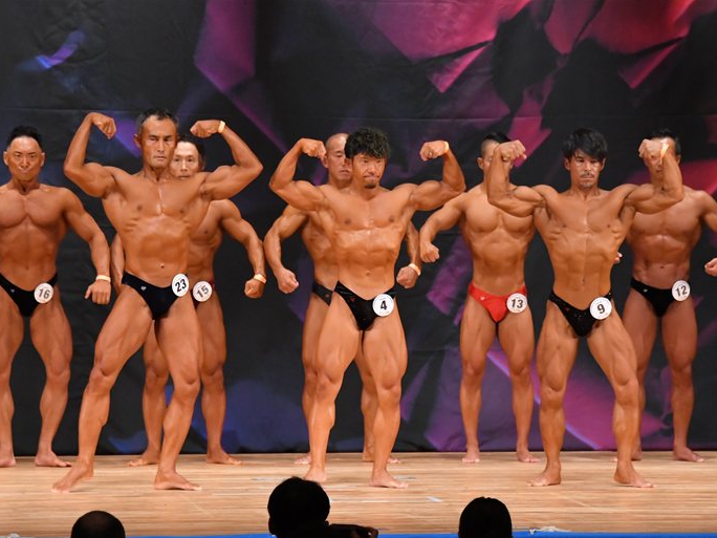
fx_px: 5075
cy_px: 270
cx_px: 361
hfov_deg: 8.1
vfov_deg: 6.1
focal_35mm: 245
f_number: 5.6
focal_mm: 150
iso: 5600
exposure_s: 1/400
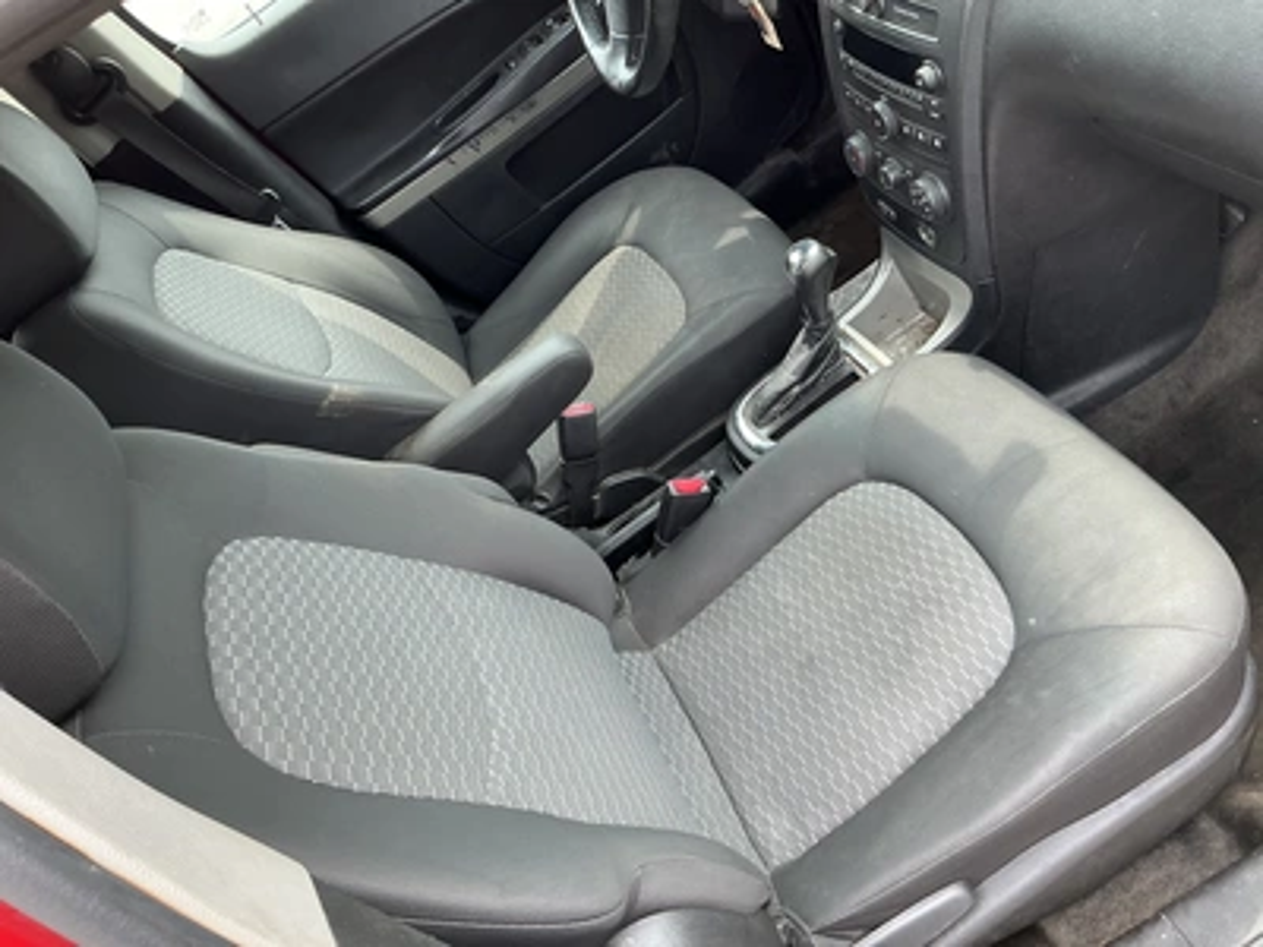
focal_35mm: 28
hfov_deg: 63.4
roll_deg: +44.7
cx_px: 632
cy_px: 474
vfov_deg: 49.7
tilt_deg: -40.7
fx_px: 1022
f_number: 1.8
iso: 40
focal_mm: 3
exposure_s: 1/122
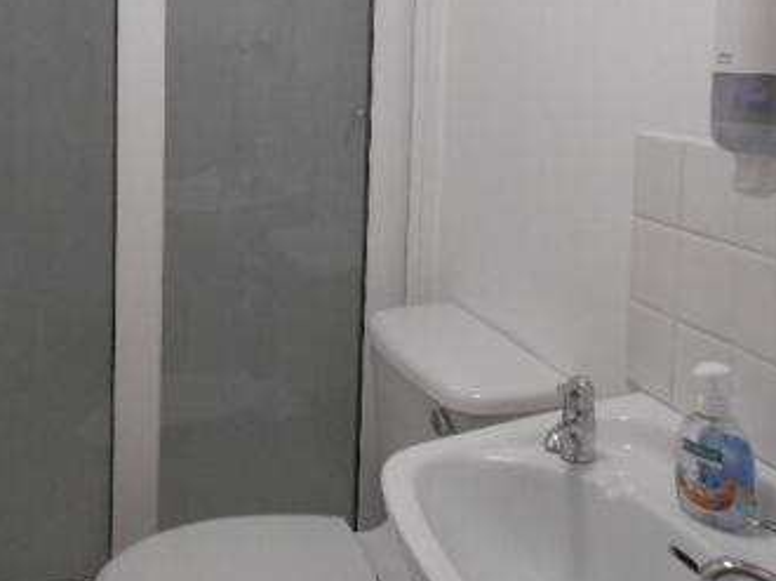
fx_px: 1030
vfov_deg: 30.8
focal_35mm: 46
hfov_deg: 41.2
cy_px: 126
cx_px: 337
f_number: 3.2
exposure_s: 1/125
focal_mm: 4.6
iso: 320
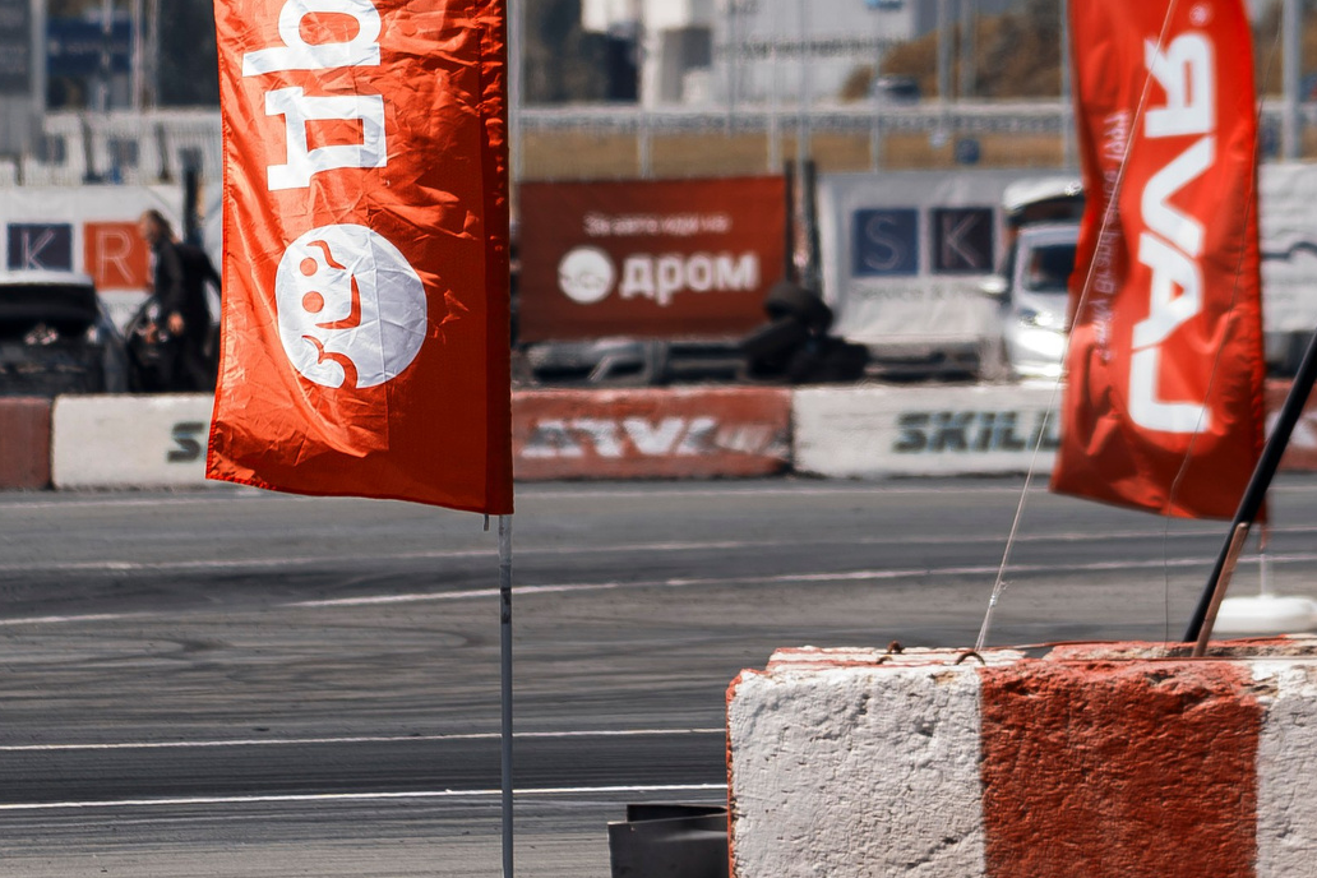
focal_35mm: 670
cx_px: 444
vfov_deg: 2.1
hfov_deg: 3.1
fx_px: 24509
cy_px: 306
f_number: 7.1
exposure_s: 1/125
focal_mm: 180
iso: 100
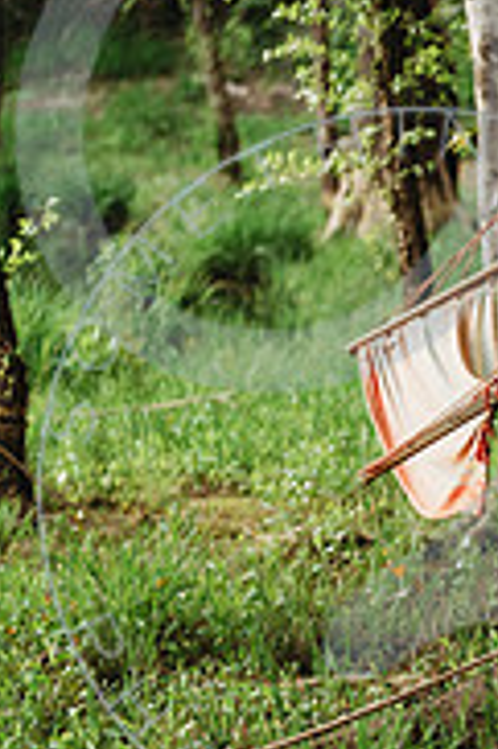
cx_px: 605
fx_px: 4012
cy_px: 177
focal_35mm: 193
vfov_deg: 10.6
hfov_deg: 7.0
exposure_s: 1/200
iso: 800
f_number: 2.8
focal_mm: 78
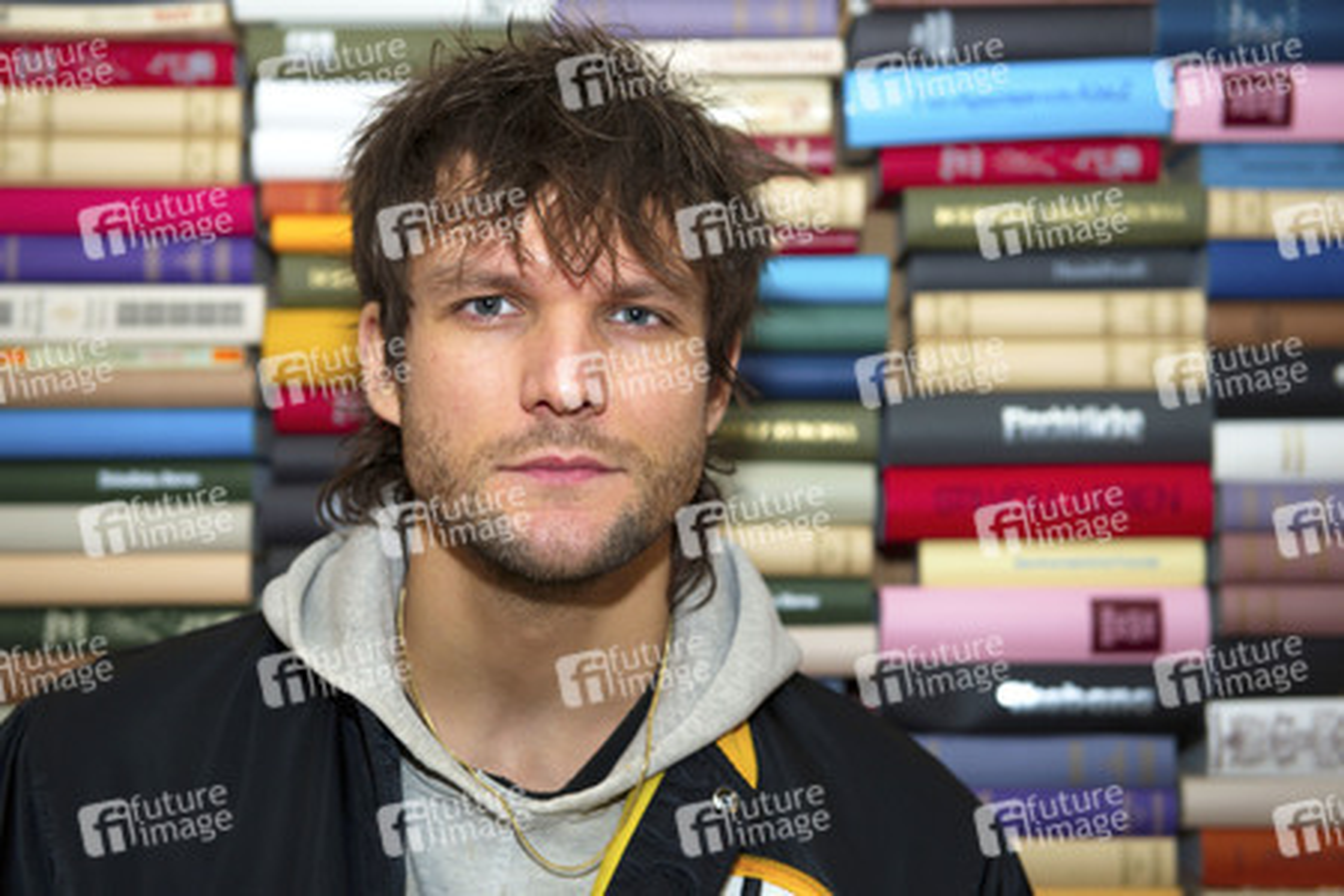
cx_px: 672
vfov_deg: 22.6
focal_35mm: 60
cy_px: 448
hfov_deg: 33.4
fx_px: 2240
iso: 1000
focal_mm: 60
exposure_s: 1/125
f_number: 4
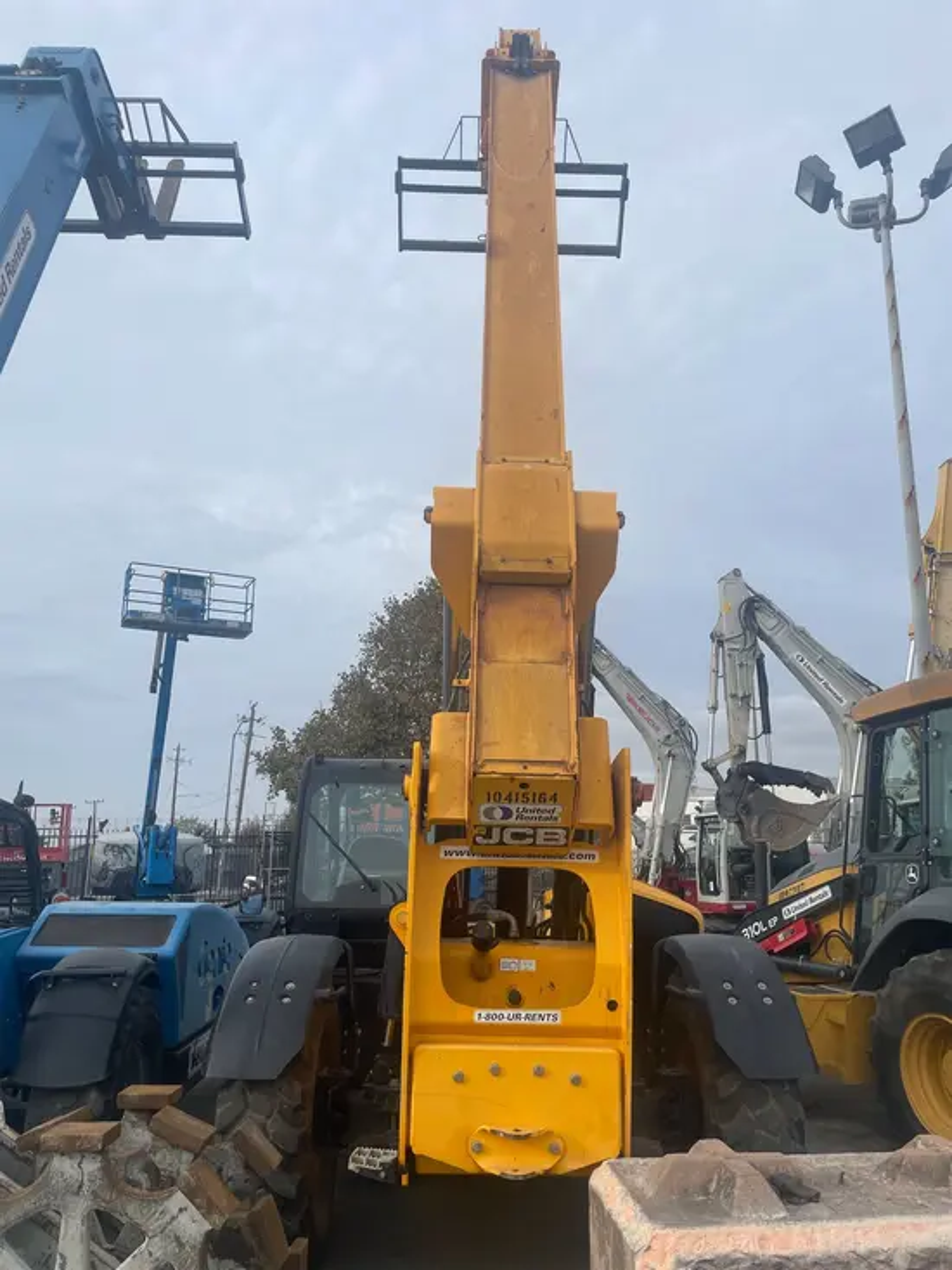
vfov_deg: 67.3
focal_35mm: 26
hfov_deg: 53.1
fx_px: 953
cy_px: 635
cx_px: 476
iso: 32
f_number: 1.6
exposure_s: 1/3040
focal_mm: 4.2
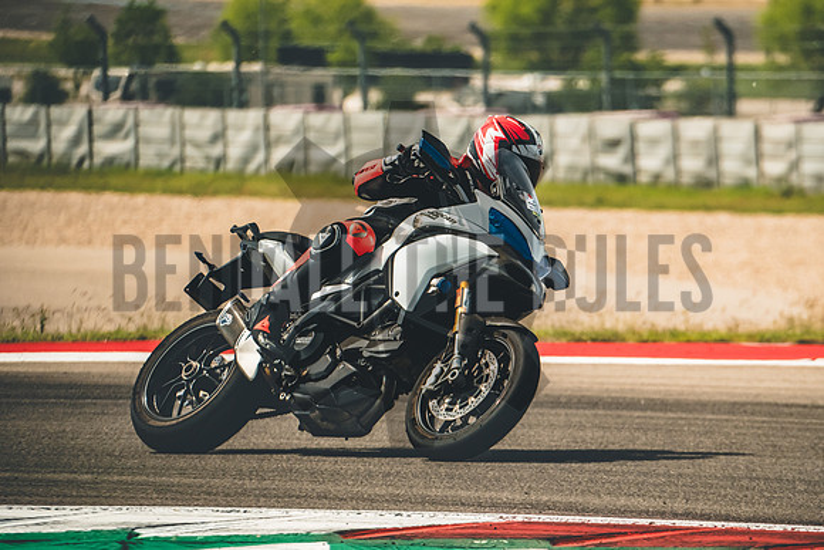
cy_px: 268
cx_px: 471
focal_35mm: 402
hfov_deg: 5.1
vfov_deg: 3.4
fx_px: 9211
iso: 800
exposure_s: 1/2500
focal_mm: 234.8
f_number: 5
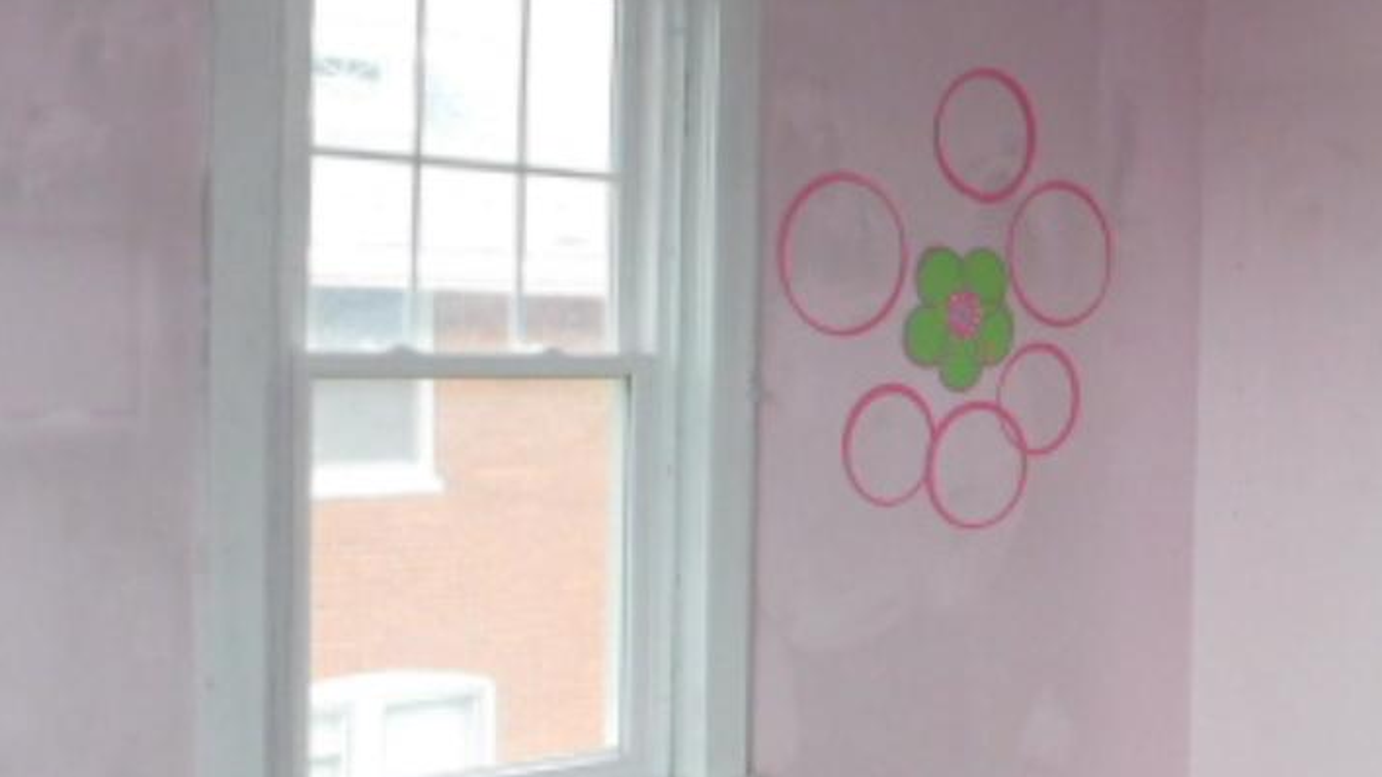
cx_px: 1027
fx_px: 1869
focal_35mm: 51
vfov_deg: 23.5
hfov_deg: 39.6
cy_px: 410
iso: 220
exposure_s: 1/30
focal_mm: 4
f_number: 3
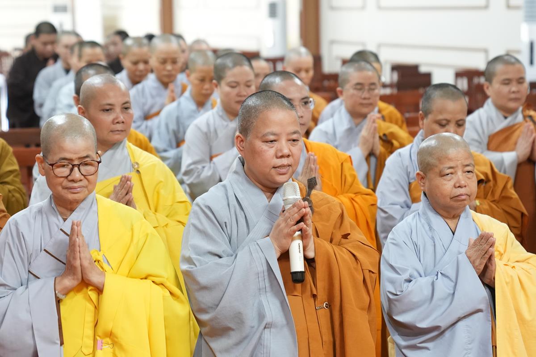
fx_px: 1519
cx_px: 268
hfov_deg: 20.0
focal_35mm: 102
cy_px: 178
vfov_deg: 13.4
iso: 3200
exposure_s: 1/125
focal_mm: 68
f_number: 2.8
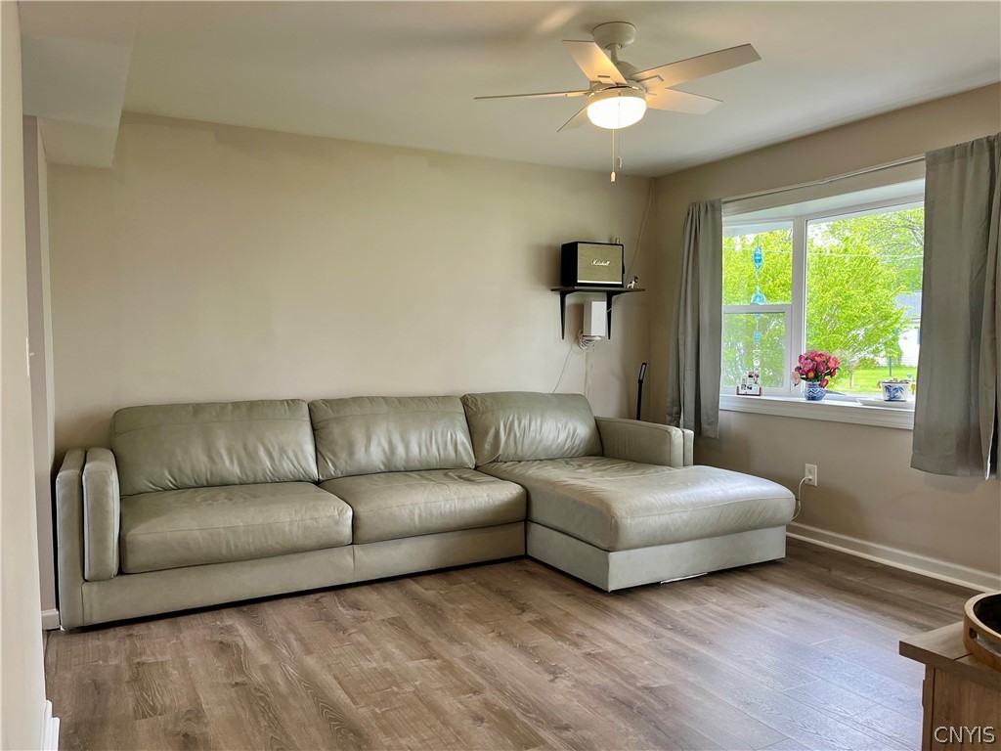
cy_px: 376
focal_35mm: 26
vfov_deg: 53.1
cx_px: 500
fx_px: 752
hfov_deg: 67.3
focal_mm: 5.1
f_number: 1.6
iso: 125
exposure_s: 1/120
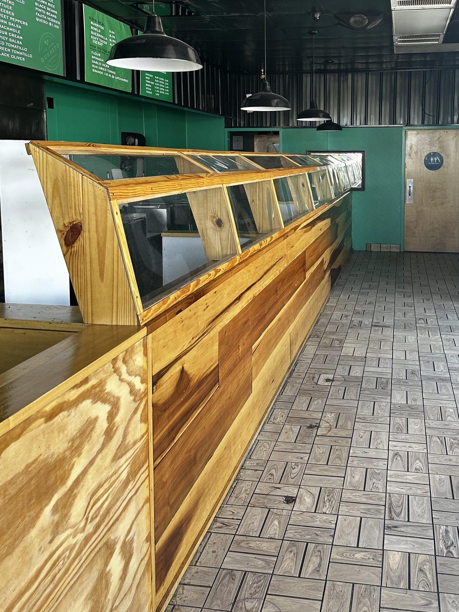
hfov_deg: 42.3
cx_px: 308
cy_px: 203
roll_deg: -0.3
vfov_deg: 54.2
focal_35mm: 33
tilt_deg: -5.0
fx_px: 583
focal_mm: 6.86
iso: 100
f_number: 1.78
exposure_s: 1/121
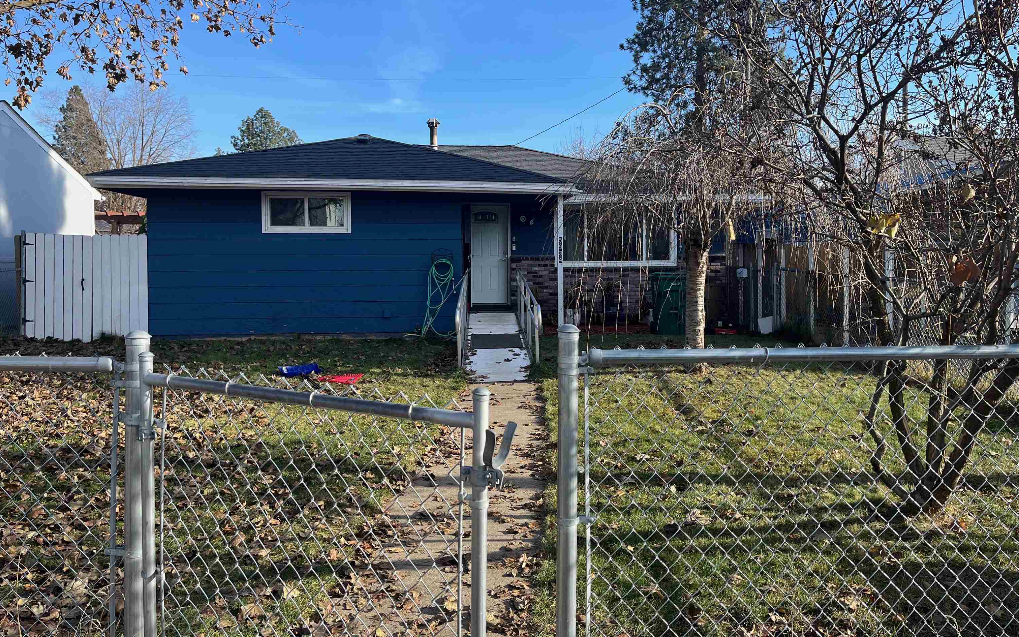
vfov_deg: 44.4
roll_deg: +0.1
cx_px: 515
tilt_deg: -2.5
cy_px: 276
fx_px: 778
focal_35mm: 28
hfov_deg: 66.5
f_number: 1.6
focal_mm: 5.1
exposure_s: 1/1558
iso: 50
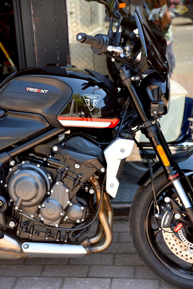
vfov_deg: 28.8
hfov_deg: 19.5
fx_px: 562
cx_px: 96
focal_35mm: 70
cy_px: 144
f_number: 4
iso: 100
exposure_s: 1/60
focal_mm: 70
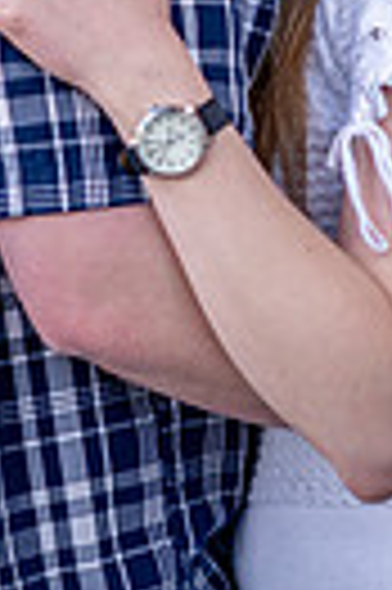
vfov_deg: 7.0
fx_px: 4782
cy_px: -27
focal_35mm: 292
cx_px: 248
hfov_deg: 4.7
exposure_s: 1/1600
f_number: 1.4
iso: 200
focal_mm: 85
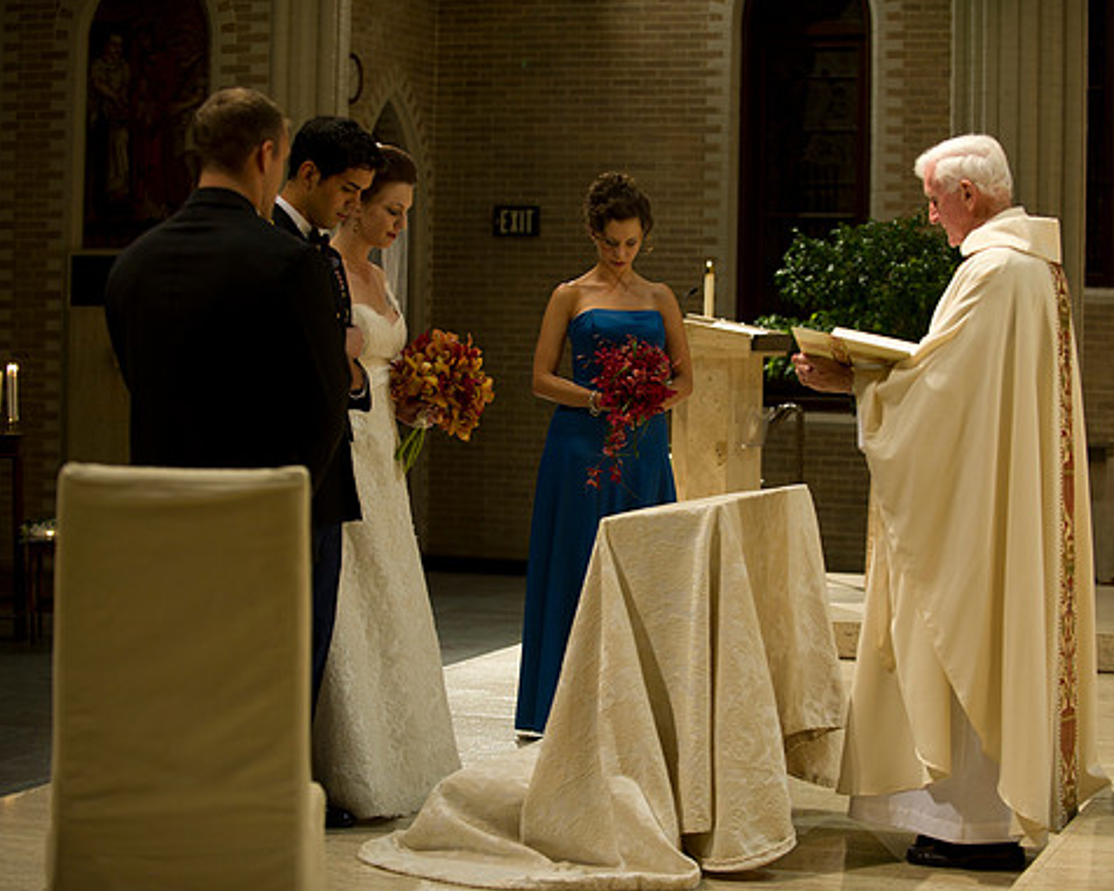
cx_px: 583
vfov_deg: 19.2
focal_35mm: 80
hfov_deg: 23.8
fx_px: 2638
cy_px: 444
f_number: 2.8
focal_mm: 70
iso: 800
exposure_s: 1/50
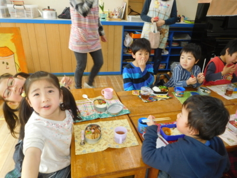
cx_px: 118
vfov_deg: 54.9
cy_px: 89
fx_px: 171
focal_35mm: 25
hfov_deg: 69.4
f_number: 3.4
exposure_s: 1/30
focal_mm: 4.5
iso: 125
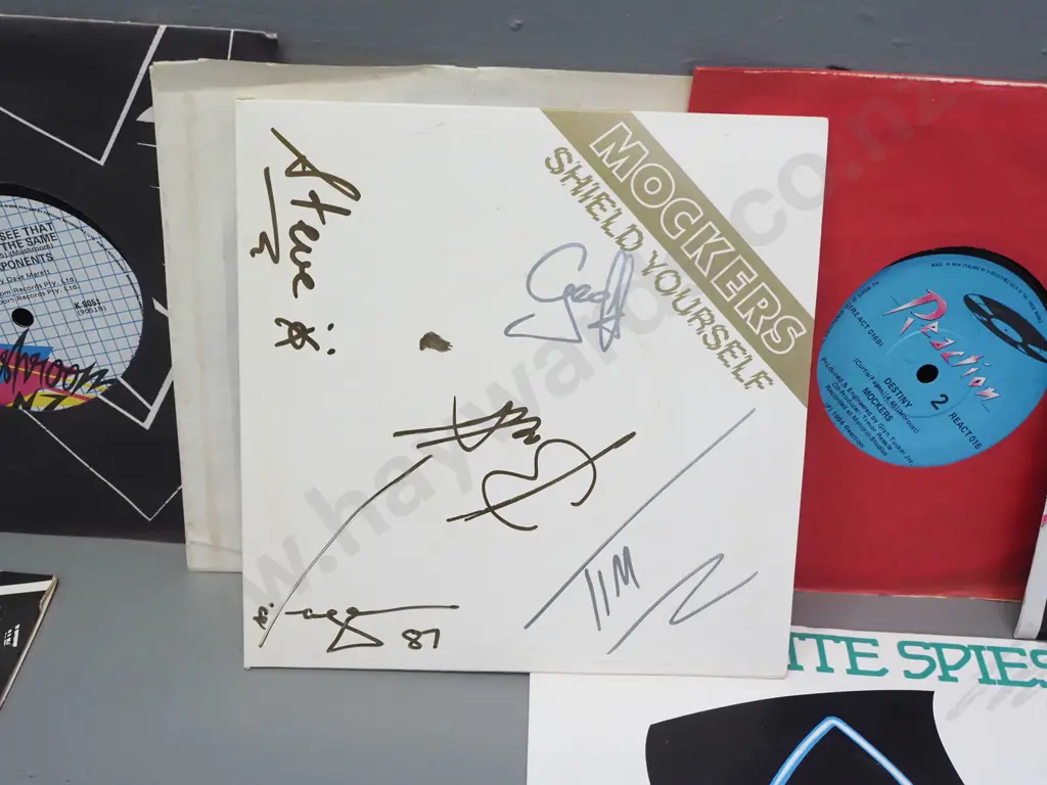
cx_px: 524
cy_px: 392
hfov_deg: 46.8
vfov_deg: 36.0
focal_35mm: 40
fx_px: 1210
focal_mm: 20
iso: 3200
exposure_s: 1/250
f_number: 5.6
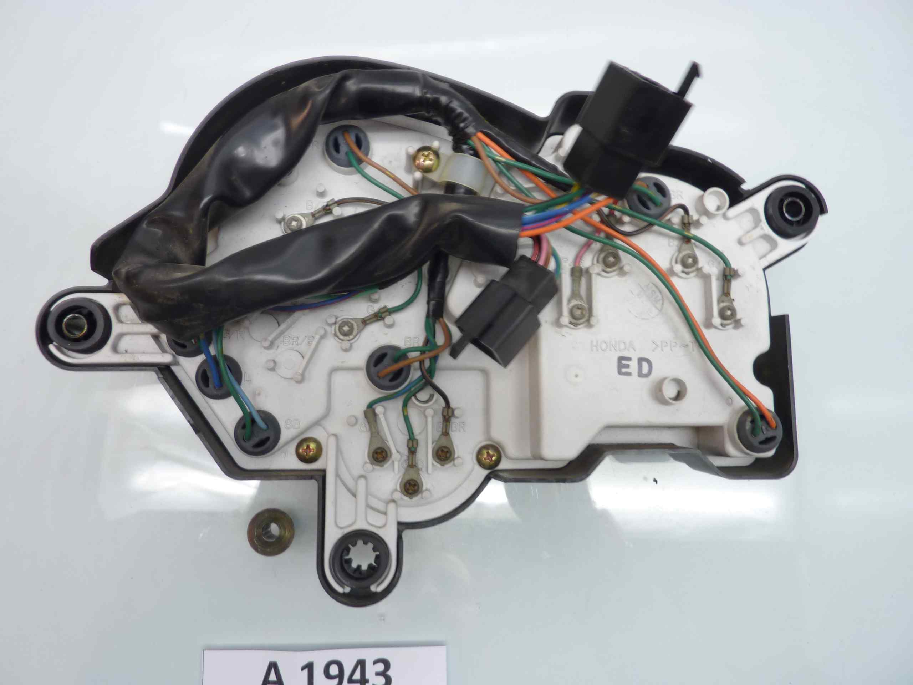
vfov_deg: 54.9
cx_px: 456
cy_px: 342
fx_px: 659
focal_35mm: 25
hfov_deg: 69.4
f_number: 3.3
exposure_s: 1/13
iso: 80
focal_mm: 4.1
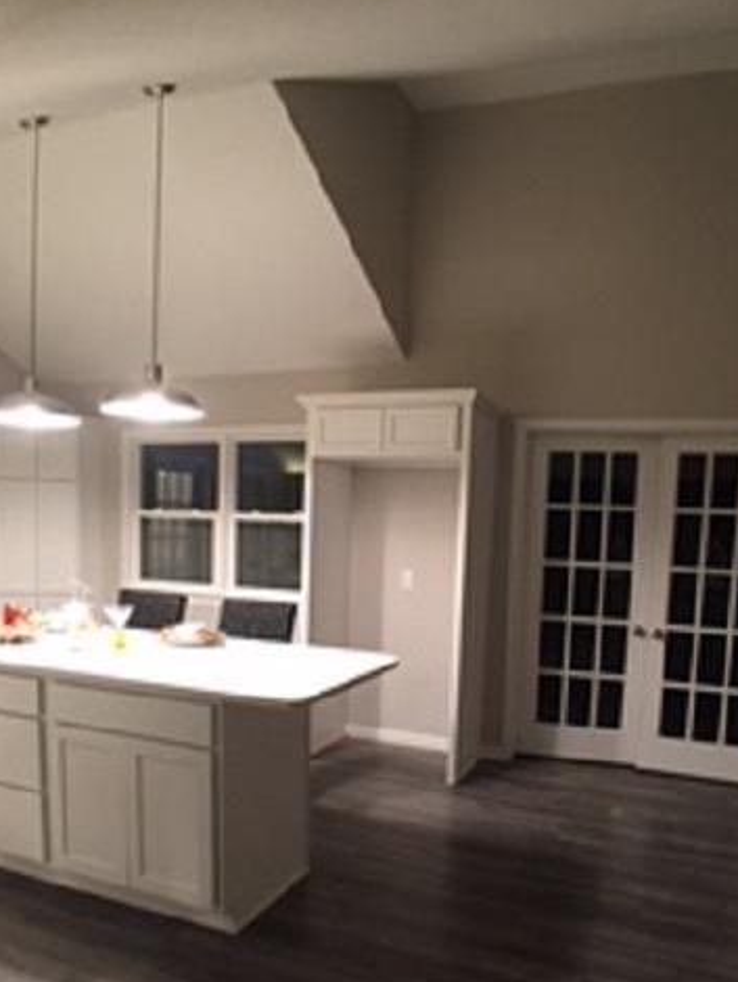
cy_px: 616
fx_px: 1051
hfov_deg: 38.7
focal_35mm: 37
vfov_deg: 49.6
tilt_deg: -4.8
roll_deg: -2.2
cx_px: 395
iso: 250
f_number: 2.2
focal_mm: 4.15
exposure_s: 1/24
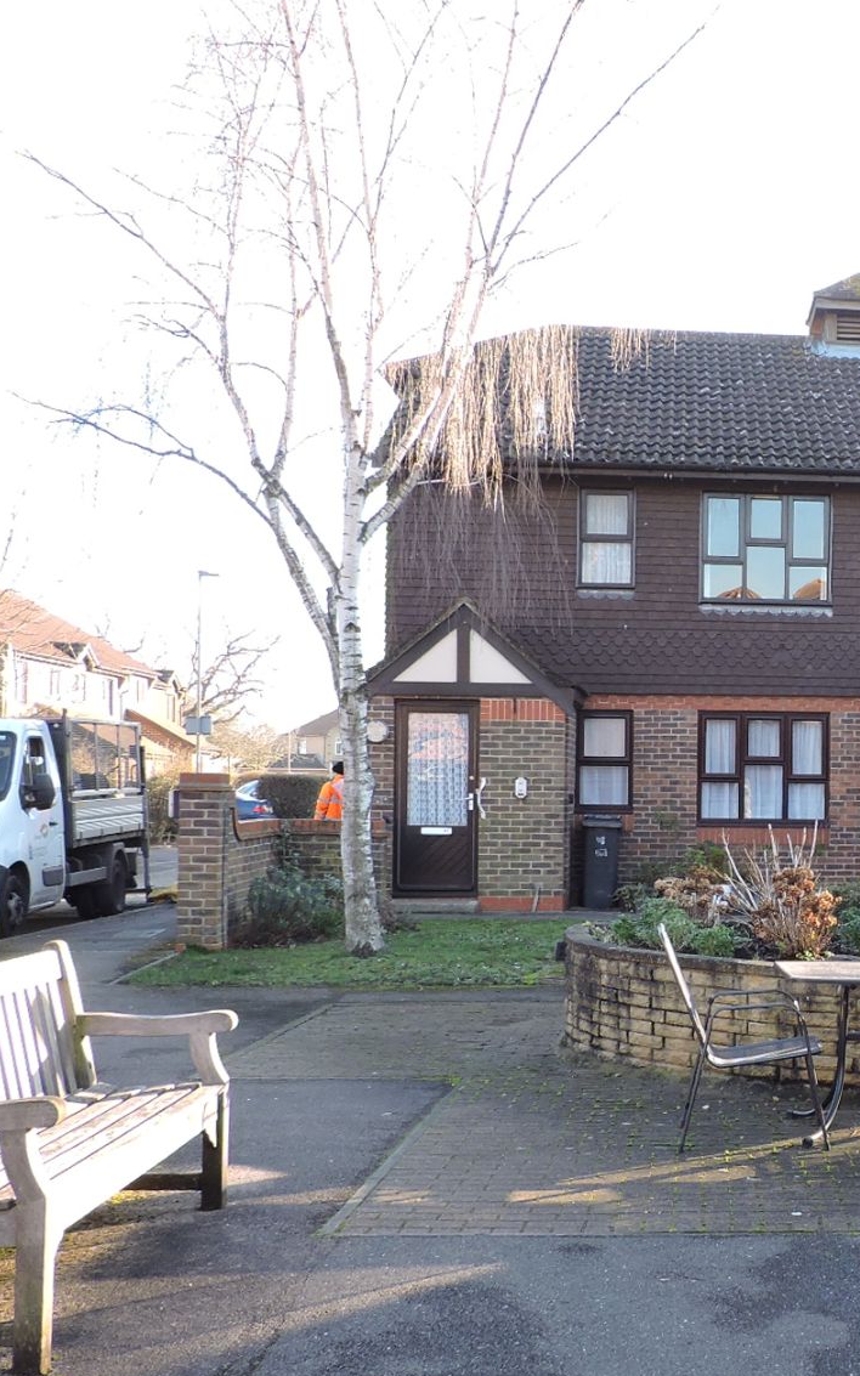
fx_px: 1725
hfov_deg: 26.0
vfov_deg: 43.4
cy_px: 768
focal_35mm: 46
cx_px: 928
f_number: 3
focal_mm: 4.3
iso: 100
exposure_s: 1/100
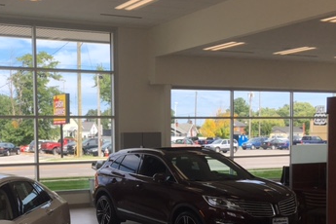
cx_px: 69
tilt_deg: -4.0
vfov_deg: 23.9
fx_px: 523
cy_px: 168
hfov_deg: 34.6
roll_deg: +1.2
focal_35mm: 56
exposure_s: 1/574
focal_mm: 4.15
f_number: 2.2
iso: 25
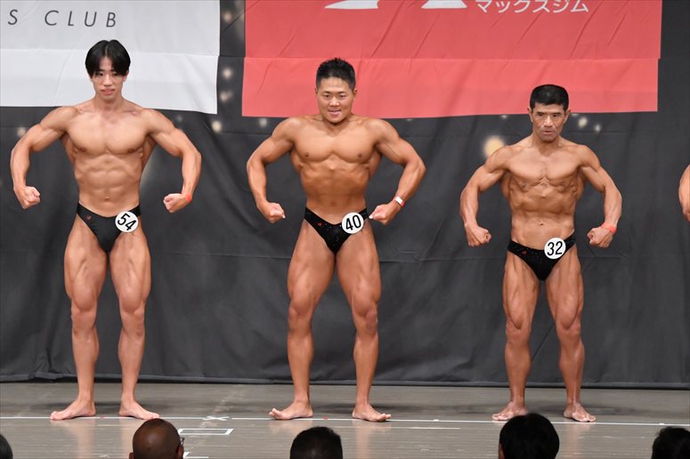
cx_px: 345
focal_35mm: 217
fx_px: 4157
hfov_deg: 9.5
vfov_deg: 6.3
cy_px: 230
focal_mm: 145
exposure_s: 1/400
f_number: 5.6
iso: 6400
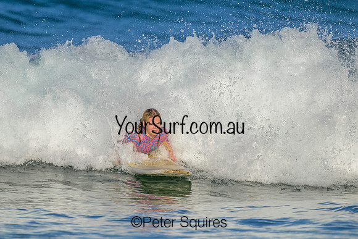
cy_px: 139
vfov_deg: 1.4
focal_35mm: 1010
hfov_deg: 2.0
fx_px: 10042
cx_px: 175
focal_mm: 800
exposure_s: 1/2000
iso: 160
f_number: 6.3
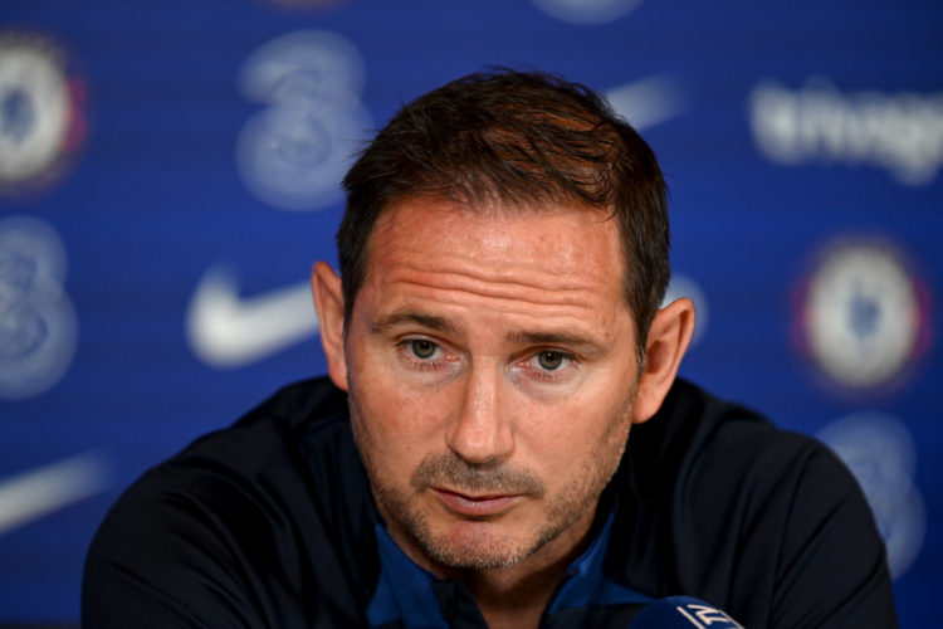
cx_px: 472
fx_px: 10477
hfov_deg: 5.2
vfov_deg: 3.4
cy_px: 314
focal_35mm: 400
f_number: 3.2
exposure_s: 1/500
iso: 1600
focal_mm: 400
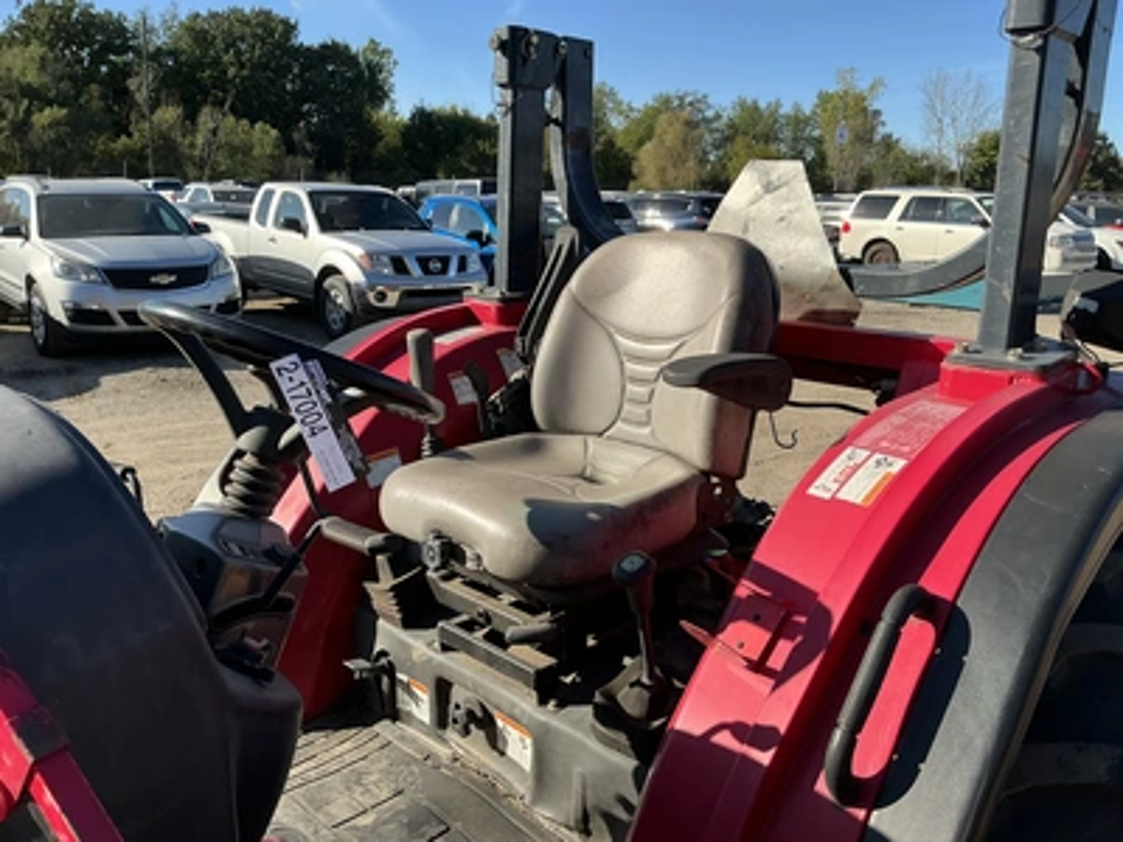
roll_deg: -1.1
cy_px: 421
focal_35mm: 28
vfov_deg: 49.7
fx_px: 908
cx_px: 562
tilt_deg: -10.8
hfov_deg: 63.4
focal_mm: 3
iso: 25
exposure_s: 1/1168
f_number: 1.8
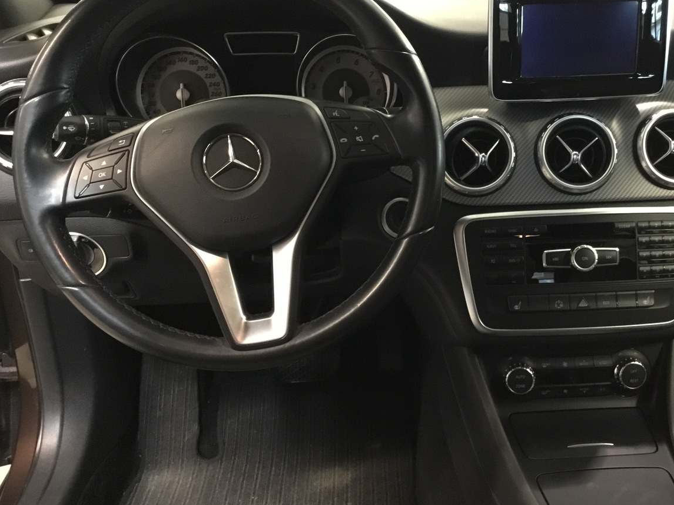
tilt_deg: -23.0
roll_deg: +1.5
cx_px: 414
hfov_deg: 47.5
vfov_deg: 36.8
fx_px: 759
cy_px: 238
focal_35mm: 39
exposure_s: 1/17
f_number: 2.4
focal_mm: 3.3
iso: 400
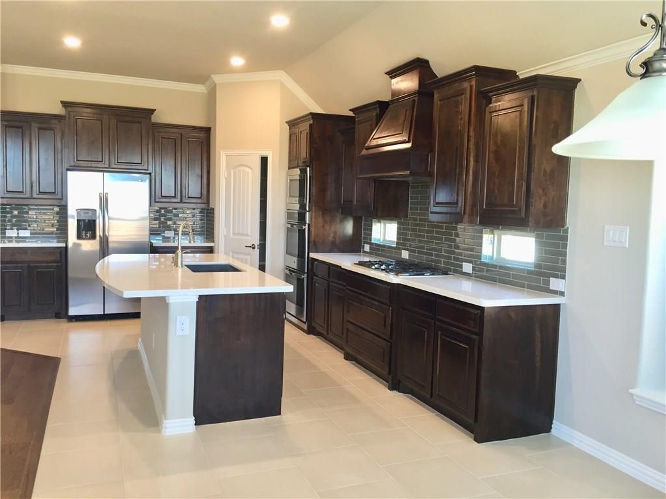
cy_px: 250
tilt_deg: -5.8
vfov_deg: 48.2
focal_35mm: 29
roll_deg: -2.4
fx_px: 558
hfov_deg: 61.7
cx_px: 333
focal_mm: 4.15
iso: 80
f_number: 2.2
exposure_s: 1/30
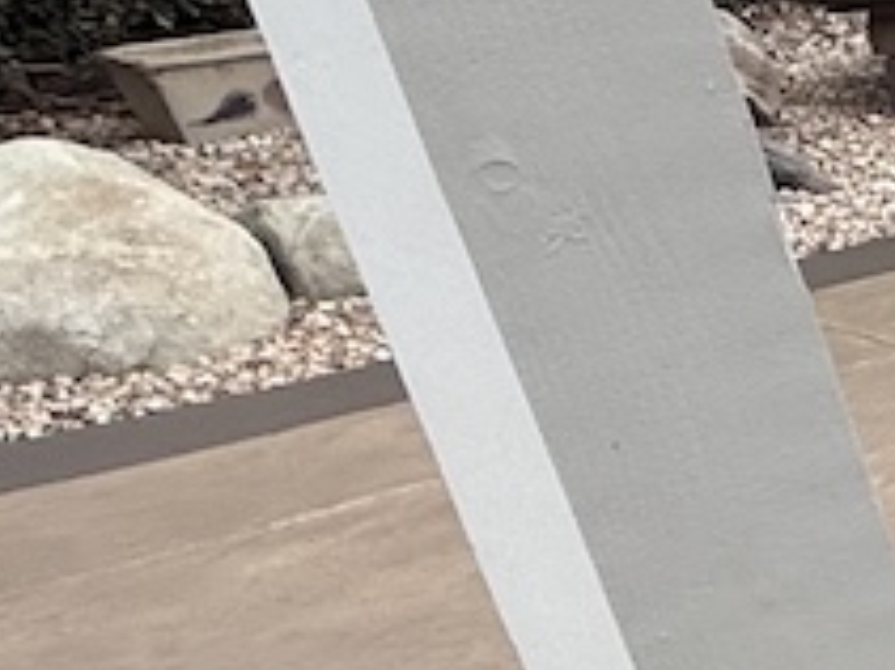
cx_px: 2426
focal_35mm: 93
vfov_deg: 15.5
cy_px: 691
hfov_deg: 12.8
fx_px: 2403
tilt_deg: -24.3
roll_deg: +2.6
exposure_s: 1/208
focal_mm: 2.22
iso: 50
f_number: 2.2
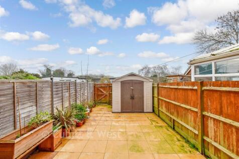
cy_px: 80
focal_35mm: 15
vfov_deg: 77.3
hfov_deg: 100.4
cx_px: 120
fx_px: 100
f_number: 8
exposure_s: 1/250
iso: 400
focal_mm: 10
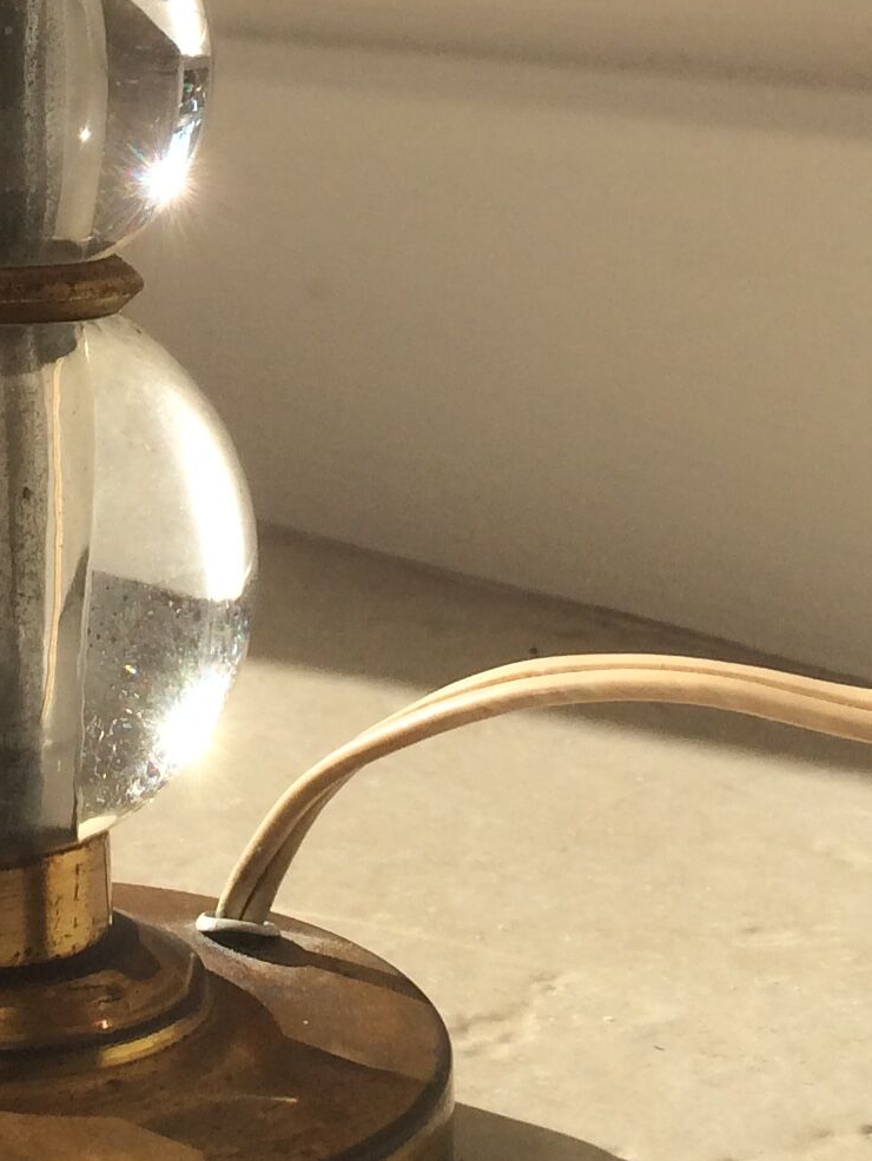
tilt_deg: +1.5
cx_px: 133
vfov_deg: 19.5
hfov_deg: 15.3
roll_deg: -0.6
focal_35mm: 96
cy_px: -162
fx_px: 3223
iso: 32
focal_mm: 4.15
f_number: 2.2
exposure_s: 1/1866
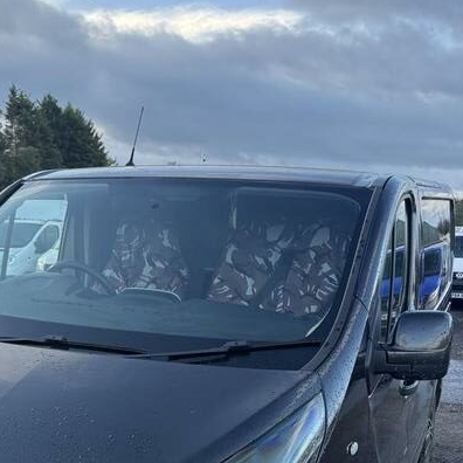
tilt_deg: -6.8
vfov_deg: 31.9
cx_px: 125
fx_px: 787
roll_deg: +1.2
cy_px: 369
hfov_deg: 32.3
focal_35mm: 52
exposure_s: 1/303
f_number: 1.6
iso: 40
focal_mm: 5.96
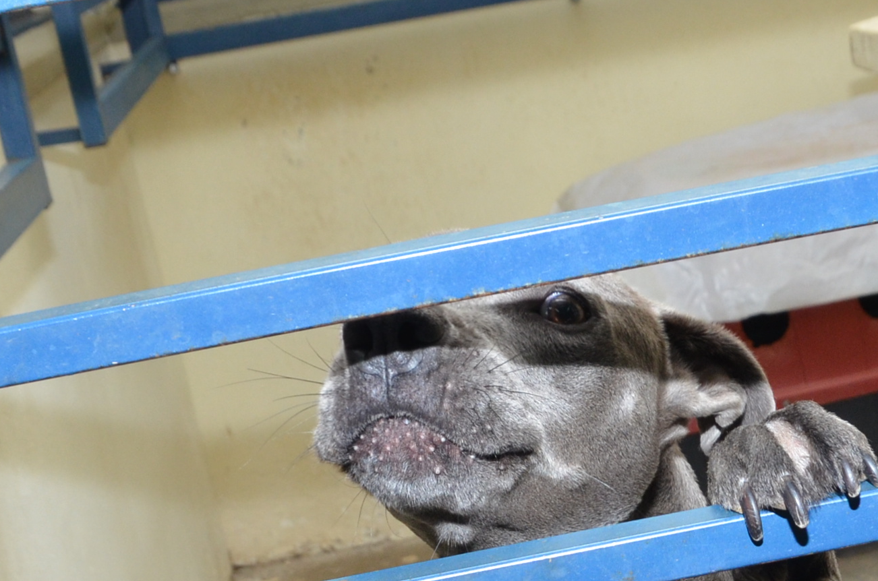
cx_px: 697
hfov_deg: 22.5
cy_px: 694
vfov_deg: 14.7
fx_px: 2176
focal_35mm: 89
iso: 800
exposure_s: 1/200
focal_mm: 21
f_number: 7.1
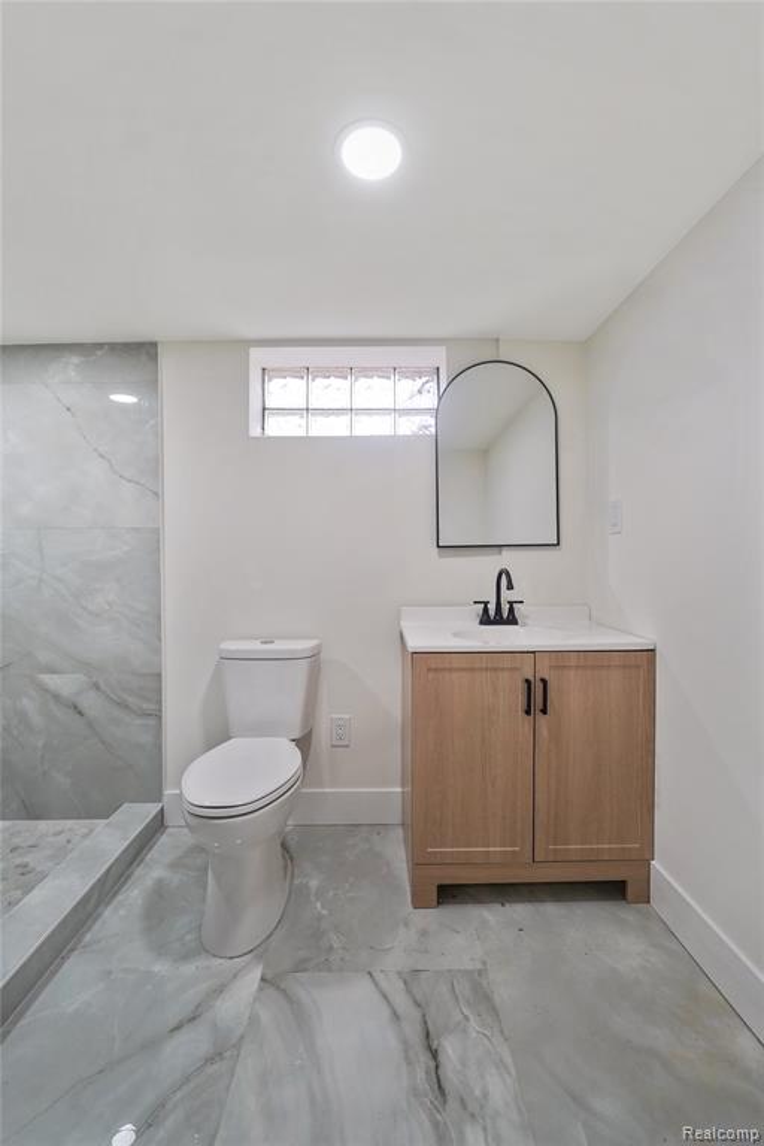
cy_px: 573
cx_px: 382
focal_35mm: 14
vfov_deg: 104.3
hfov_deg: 81.2
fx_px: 446
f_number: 4
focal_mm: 14
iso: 500
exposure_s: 1/160
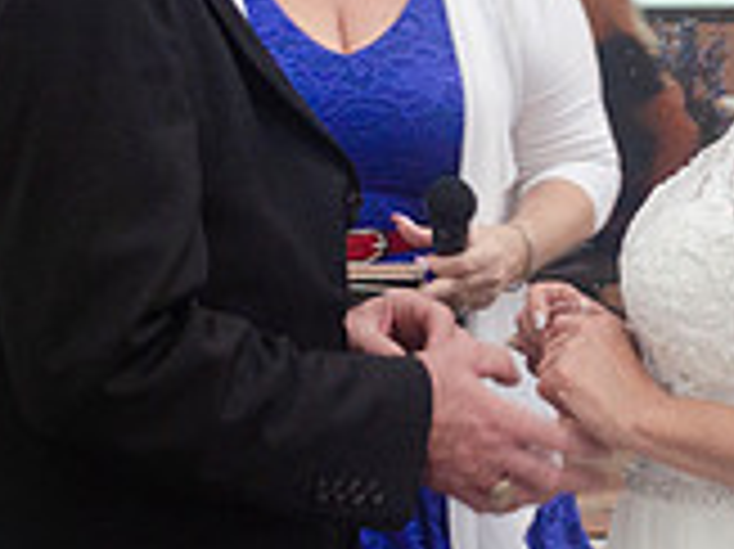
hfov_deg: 9.6
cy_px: 126
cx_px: 518
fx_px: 4344
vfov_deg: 7.2
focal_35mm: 205
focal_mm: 40
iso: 800
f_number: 5
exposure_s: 1/30
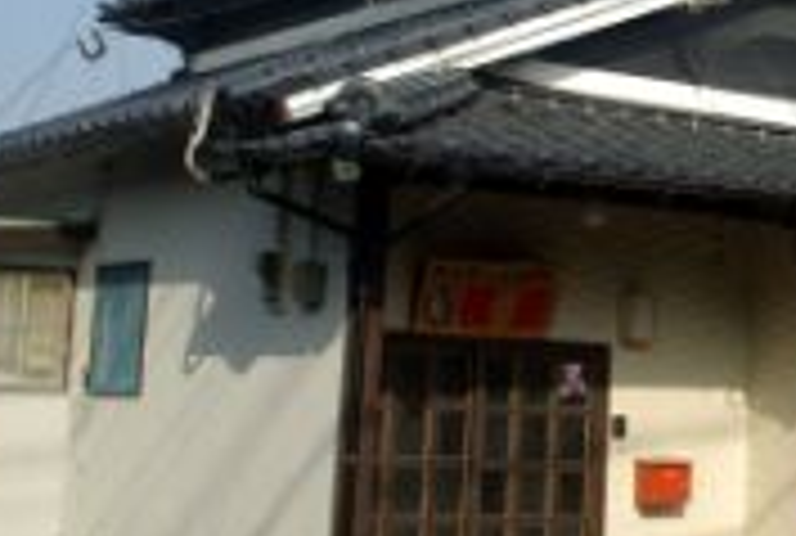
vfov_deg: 14.8
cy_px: 77
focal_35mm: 92
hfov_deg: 20.9
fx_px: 2049
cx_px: 868
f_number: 8
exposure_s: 1/250
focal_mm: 24.38
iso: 100
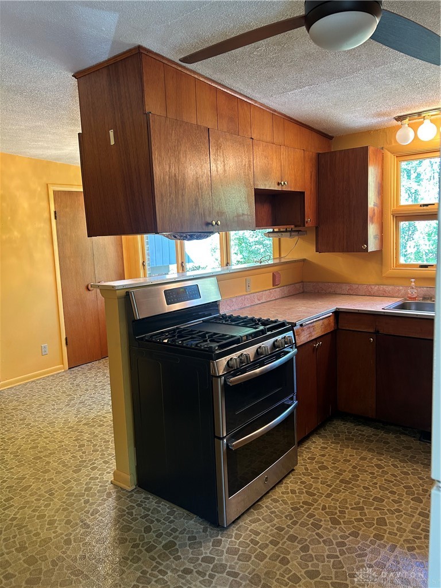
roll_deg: +1.7
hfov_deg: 53.1
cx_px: 220
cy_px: 294
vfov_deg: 67.3
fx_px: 442
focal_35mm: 26
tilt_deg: -7.3
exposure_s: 1/60
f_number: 1.5
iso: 160
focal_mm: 5.7
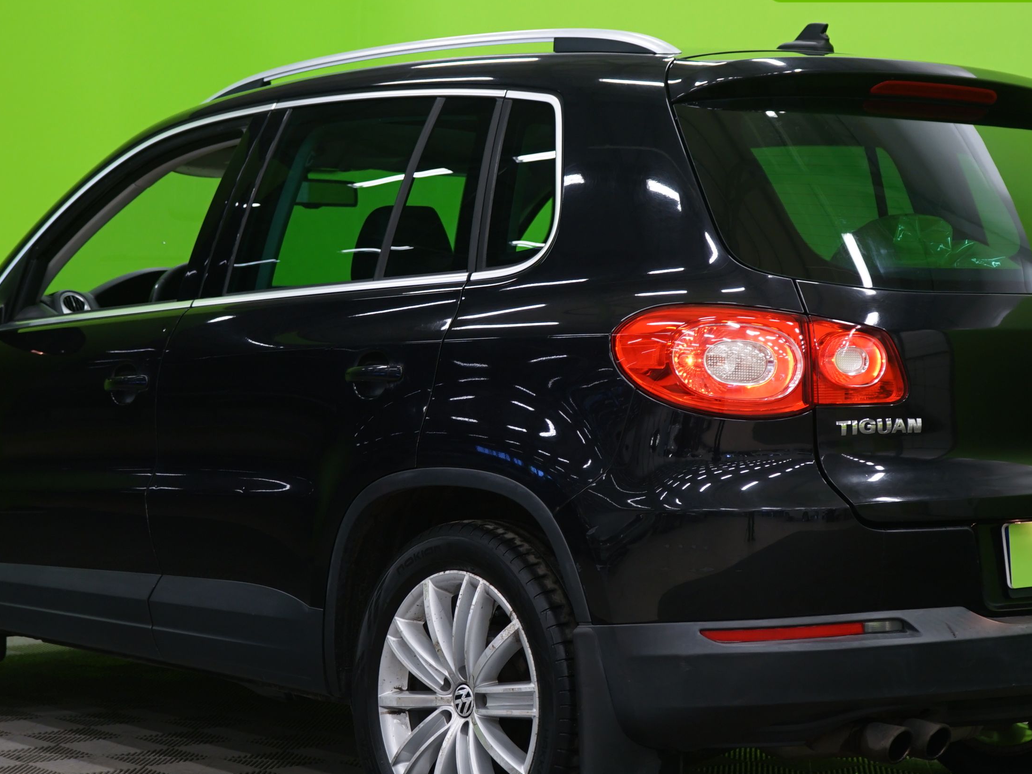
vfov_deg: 17.8
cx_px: 534
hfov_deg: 23.6
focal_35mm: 83
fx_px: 2474
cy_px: 402
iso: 400
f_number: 4.5
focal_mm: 48
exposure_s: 1/8
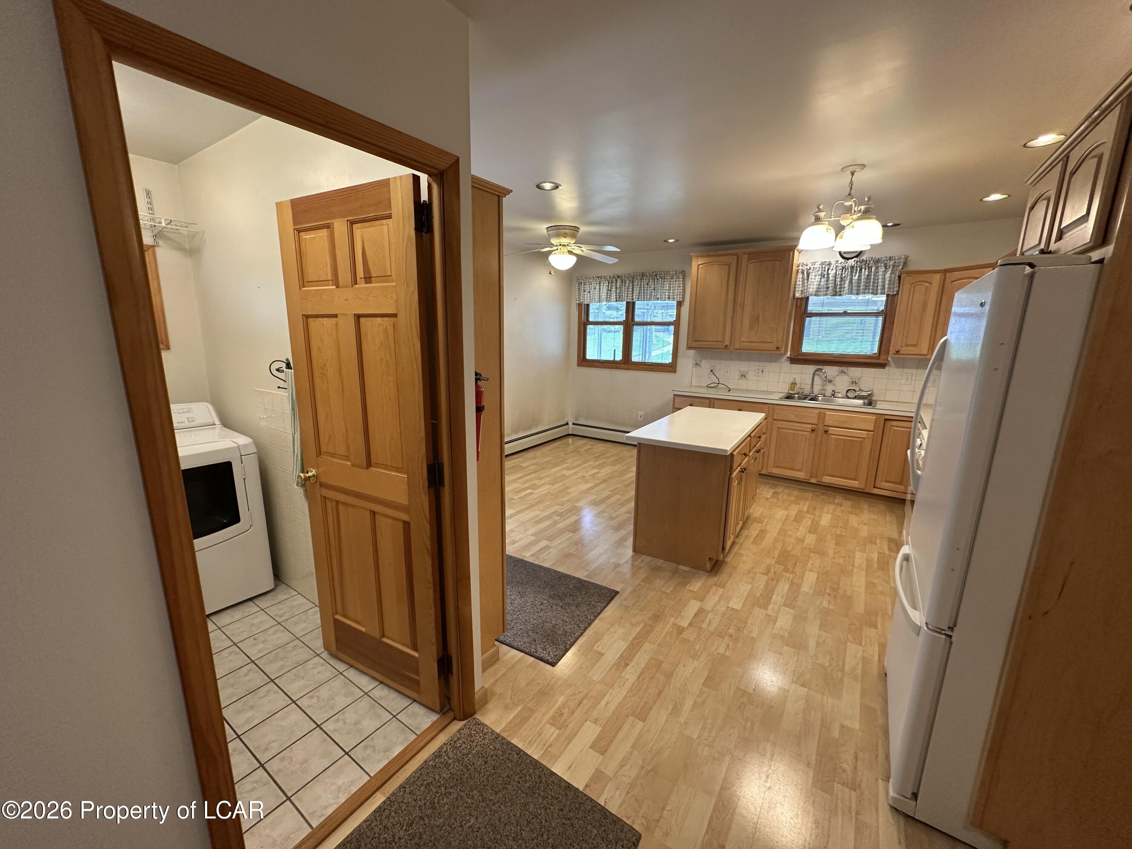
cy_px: 424
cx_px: 566
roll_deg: -1.1
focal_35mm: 14
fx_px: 458
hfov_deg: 102.1
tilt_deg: -12.2
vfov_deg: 85.7
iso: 160
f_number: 2.2
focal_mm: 2.22
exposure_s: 1/60
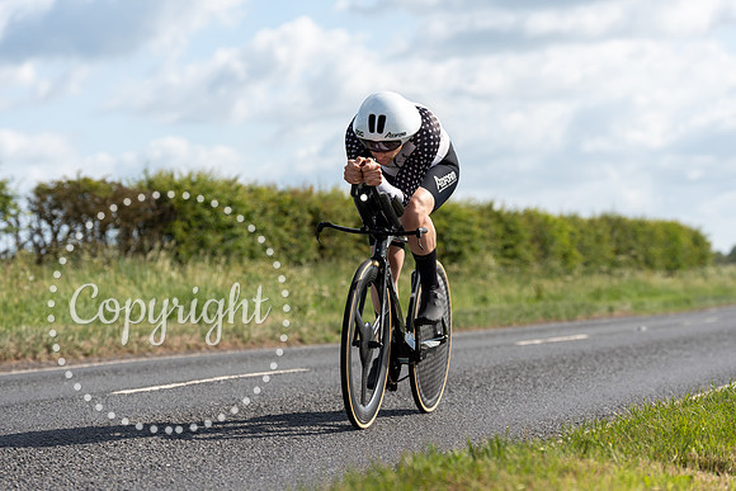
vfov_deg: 13.2
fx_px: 2127
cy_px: 246
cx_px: 368
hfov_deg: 19.6
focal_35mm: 104
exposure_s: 1/1000
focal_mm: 104
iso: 100
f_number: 4
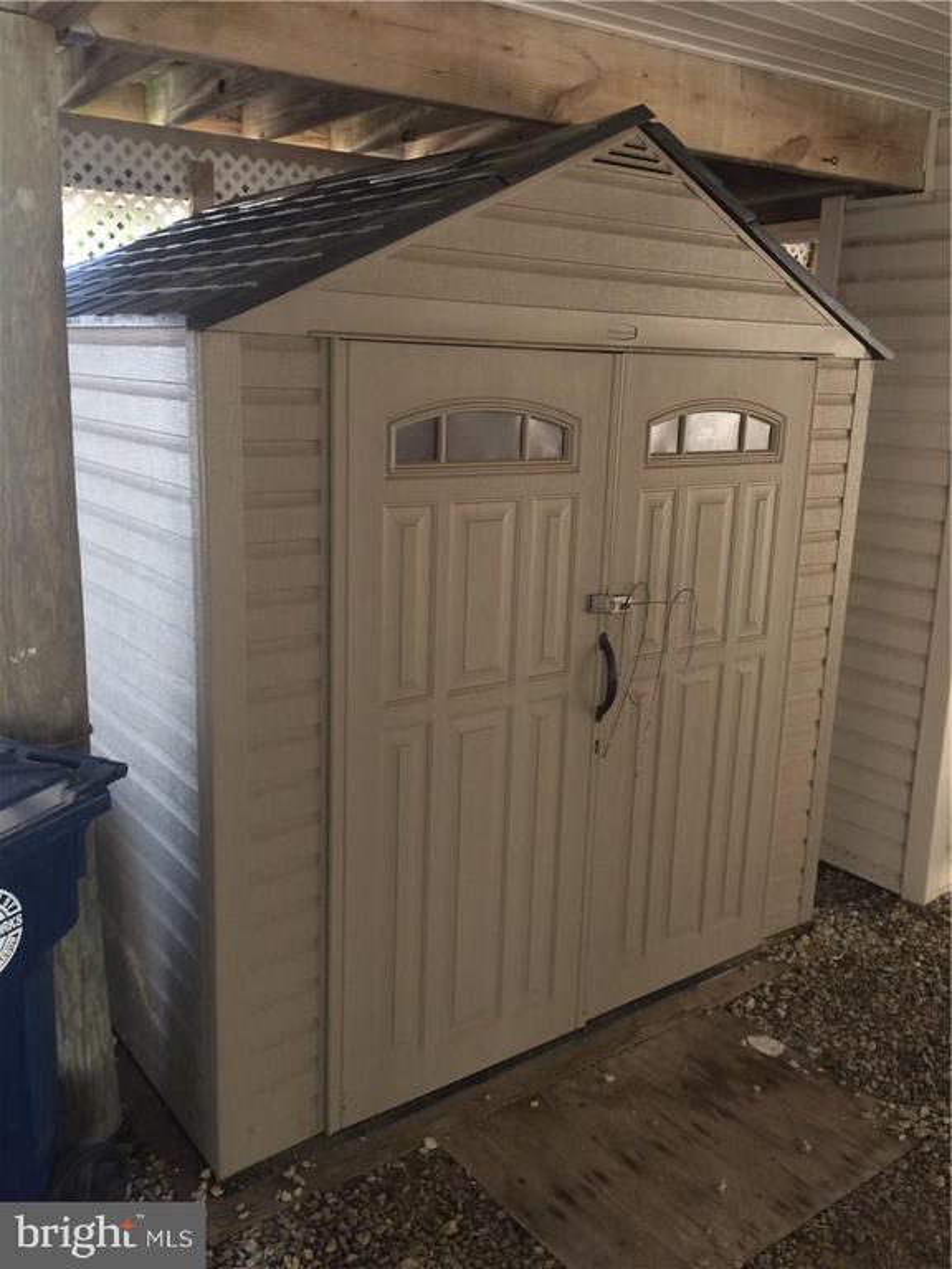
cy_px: 634
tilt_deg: -14.5
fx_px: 1063
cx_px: 476
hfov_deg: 48.2
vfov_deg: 61.7
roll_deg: -0.6
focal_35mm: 29
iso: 64
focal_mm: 4.15
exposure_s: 1/30
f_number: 2.2
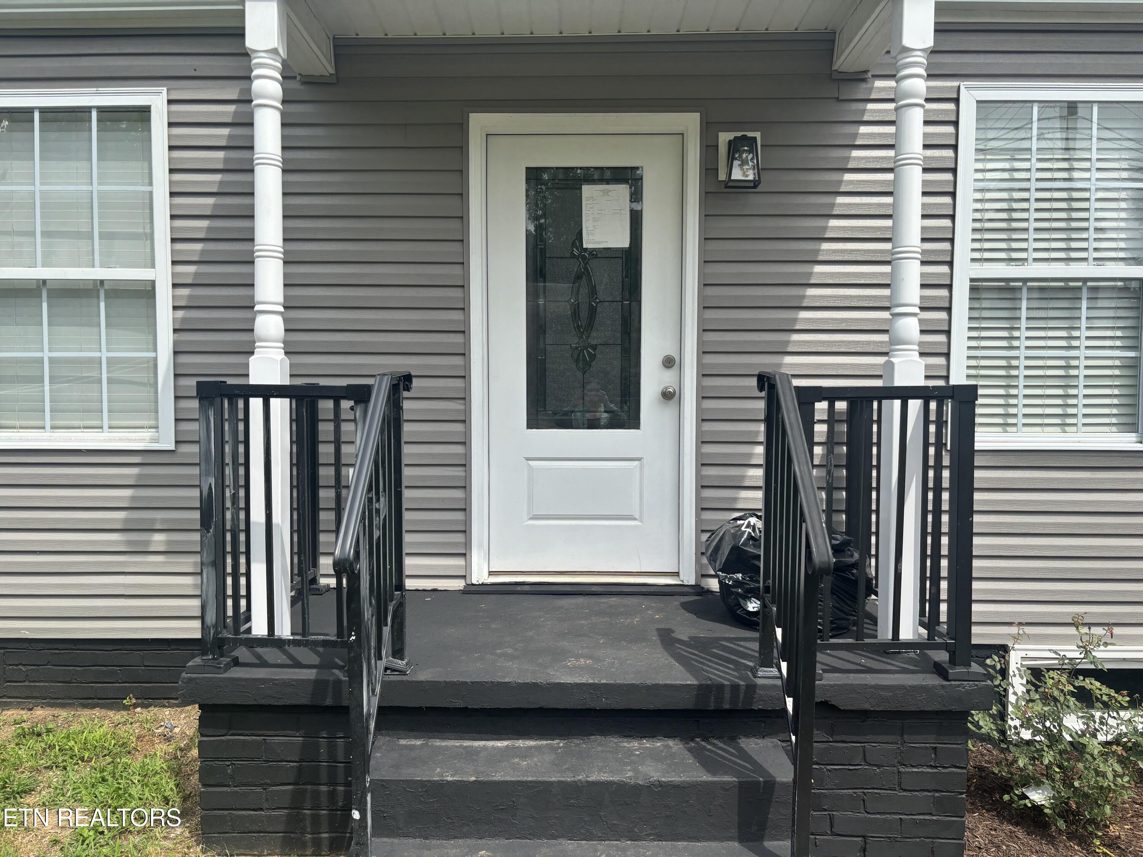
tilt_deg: -2.7
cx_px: 572
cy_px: 428
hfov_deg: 67.3
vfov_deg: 53.1
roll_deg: -0.7
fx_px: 859
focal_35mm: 26
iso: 50
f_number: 1.6
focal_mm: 5.96
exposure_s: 1/2513
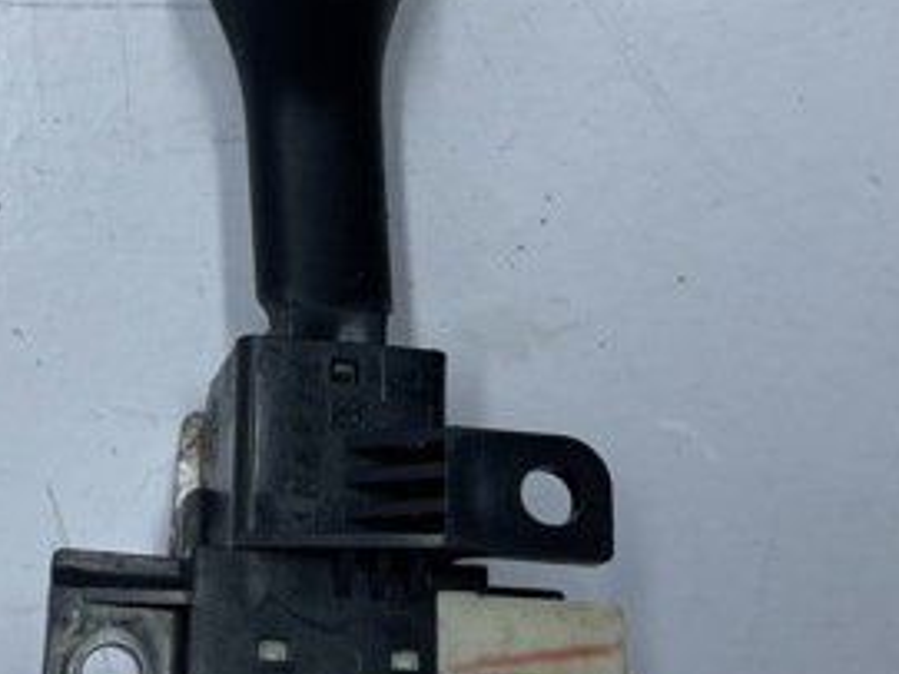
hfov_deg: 31.9
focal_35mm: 59
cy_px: 299
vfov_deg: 24.8
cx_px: 196
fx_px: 1532
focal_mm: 5.1
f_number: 1.6
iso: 32
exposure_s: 1/581
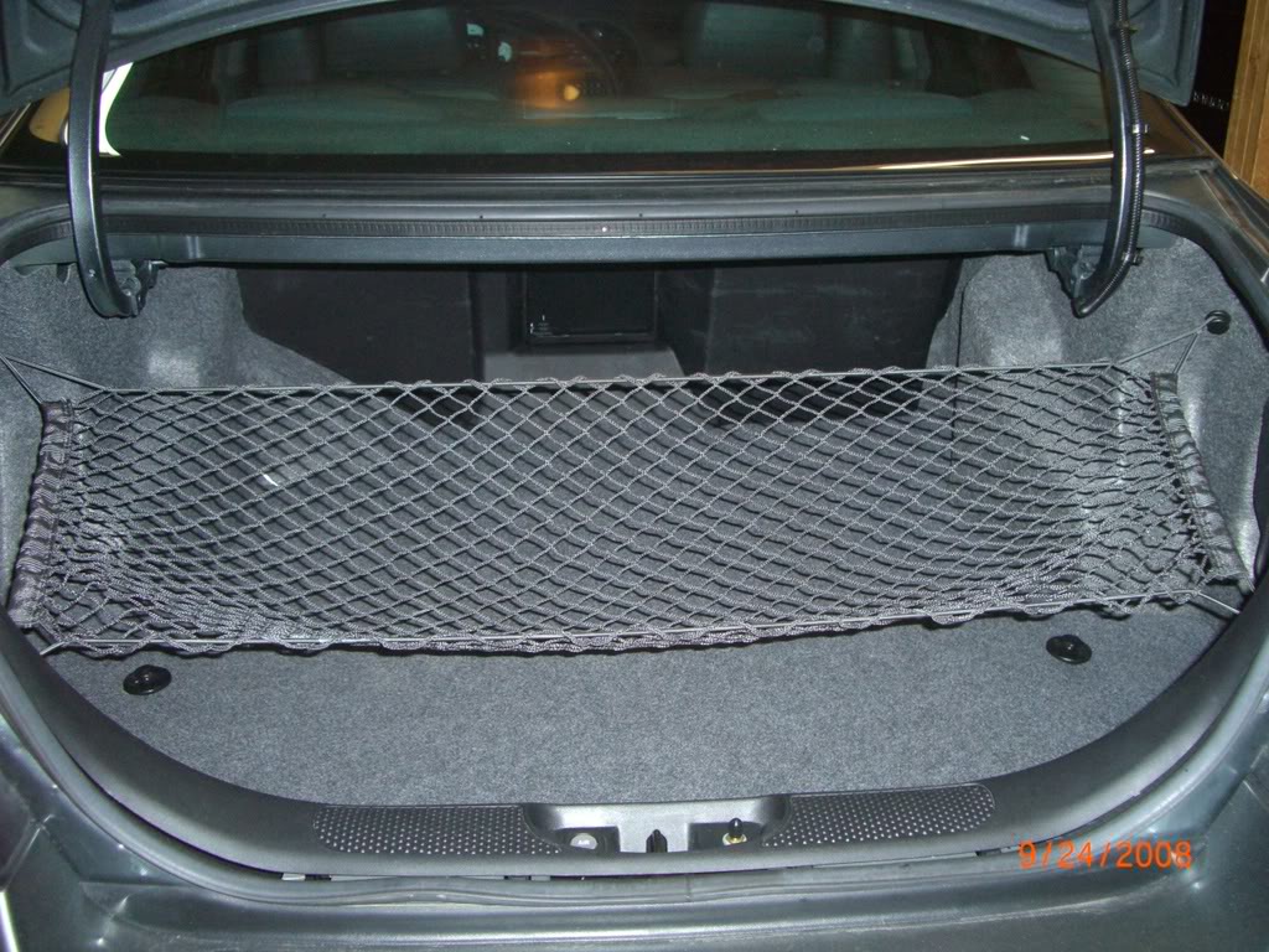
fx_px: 1393
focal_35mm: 38
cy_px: 476
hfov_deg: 49.0
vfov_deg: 37.7
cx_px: 634
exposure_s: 1/60
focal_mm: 7.9
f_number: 2.8
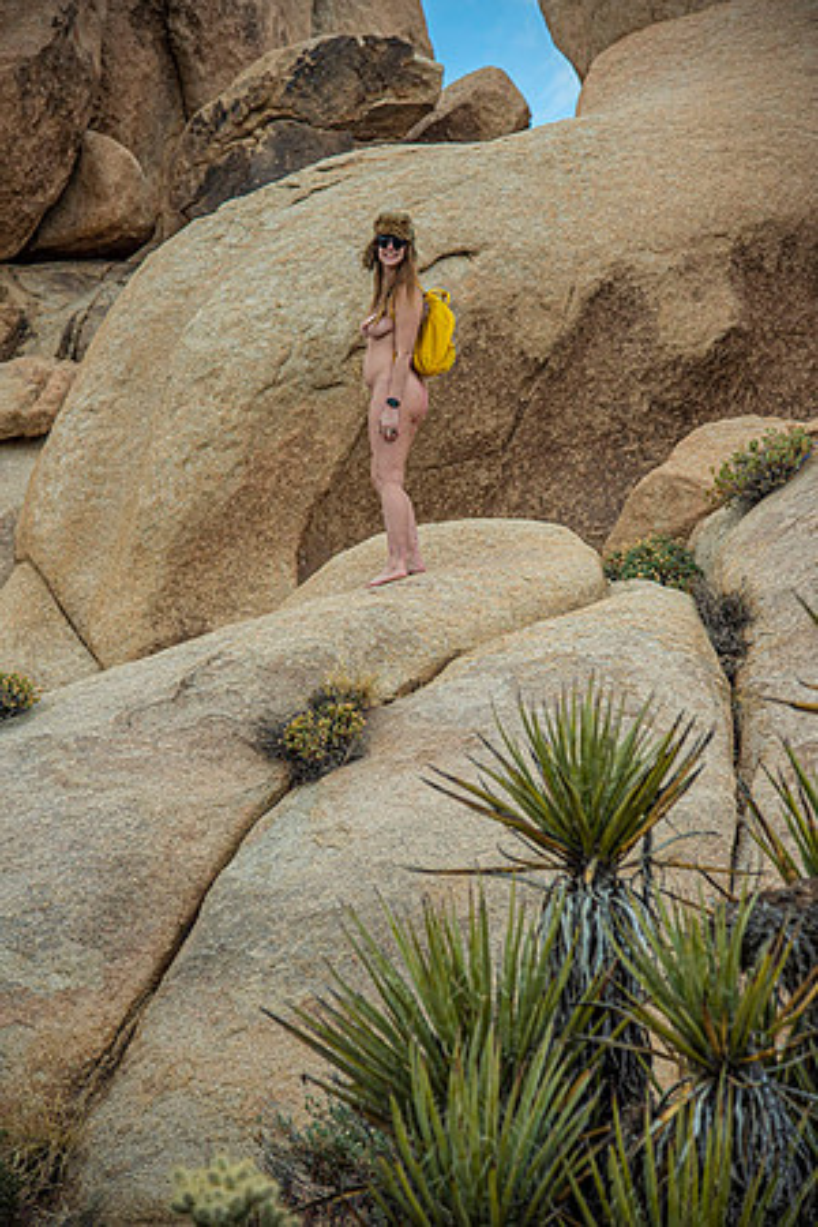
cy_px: 614
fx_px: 2795
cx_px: 409
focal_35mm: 82
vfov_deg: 24.8
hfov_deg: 16.7
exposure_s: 1/1600
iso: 100
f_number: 4
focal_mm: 82
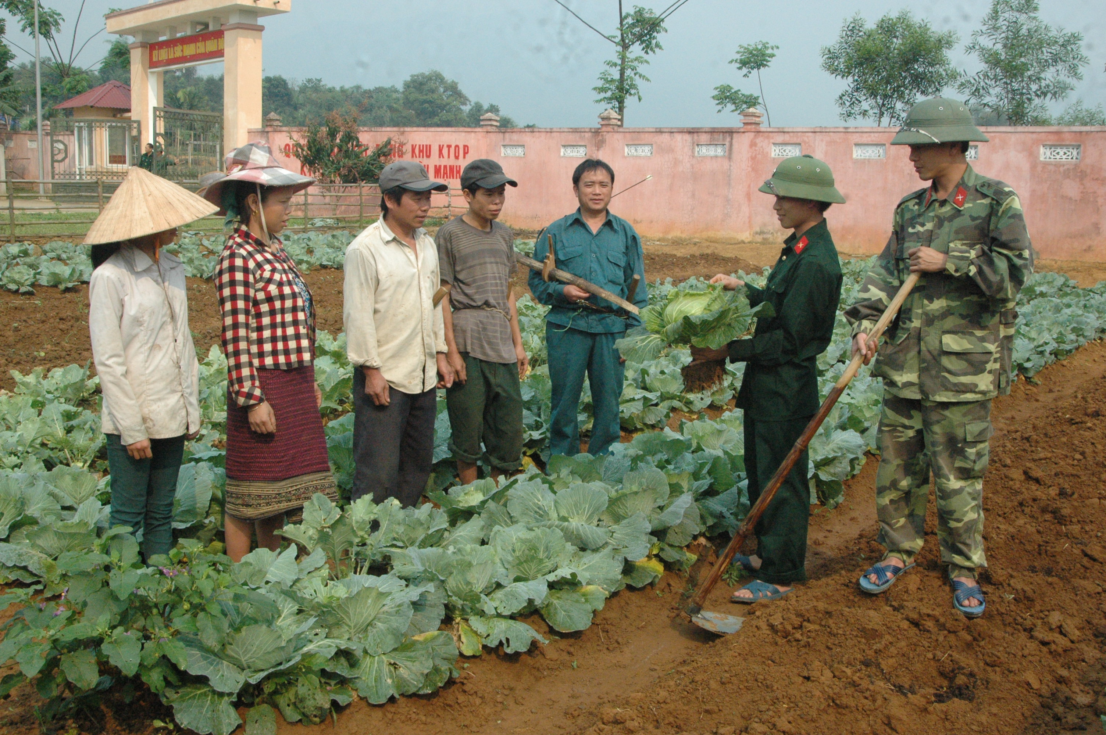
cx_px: 553
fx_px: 1105
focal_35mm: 36
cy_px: 368
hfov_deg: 53.2
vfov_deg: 36.8
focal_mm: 24
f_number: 13
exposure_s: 1/640
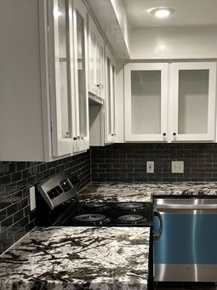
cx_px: 151
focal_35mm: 47
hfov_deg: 30.5
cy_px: 182
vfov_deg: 40.2
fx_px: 394
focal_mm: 6.86
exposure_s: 1/60
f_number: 1.78
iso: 200
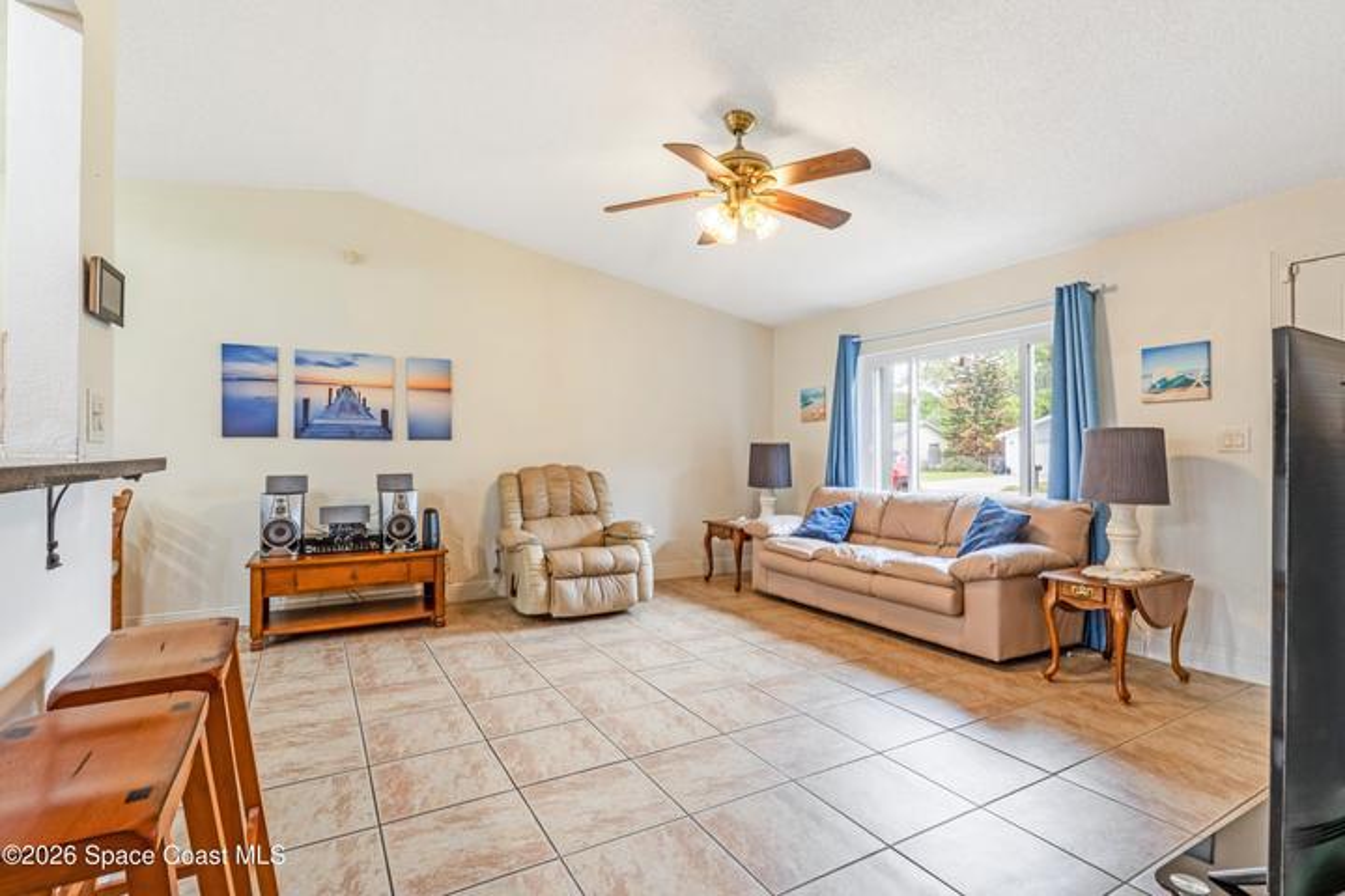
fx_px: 616
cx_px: 672
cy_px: 448
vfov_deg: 72.1
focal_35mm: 16
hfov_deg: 95.0
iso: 250
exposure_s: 1/125
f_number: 9
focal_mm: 11
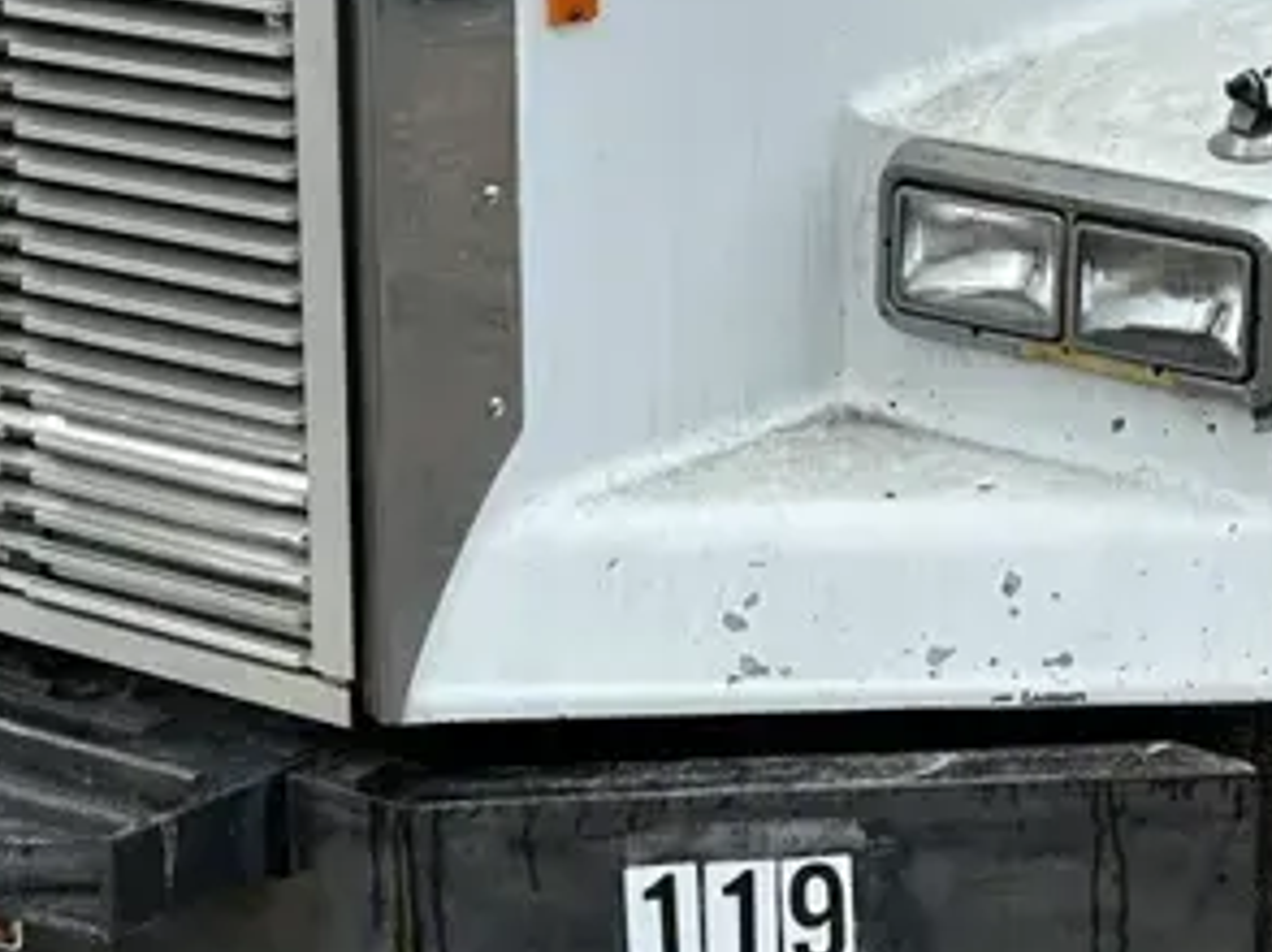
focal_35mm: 85
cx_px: 1268
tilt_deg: -8.6
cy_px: -30
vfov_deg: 16.9
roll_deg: -1.0
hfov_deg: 22.2
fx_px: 3121
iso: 50
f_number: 1.5
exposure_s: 1/1238
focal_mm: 5.7
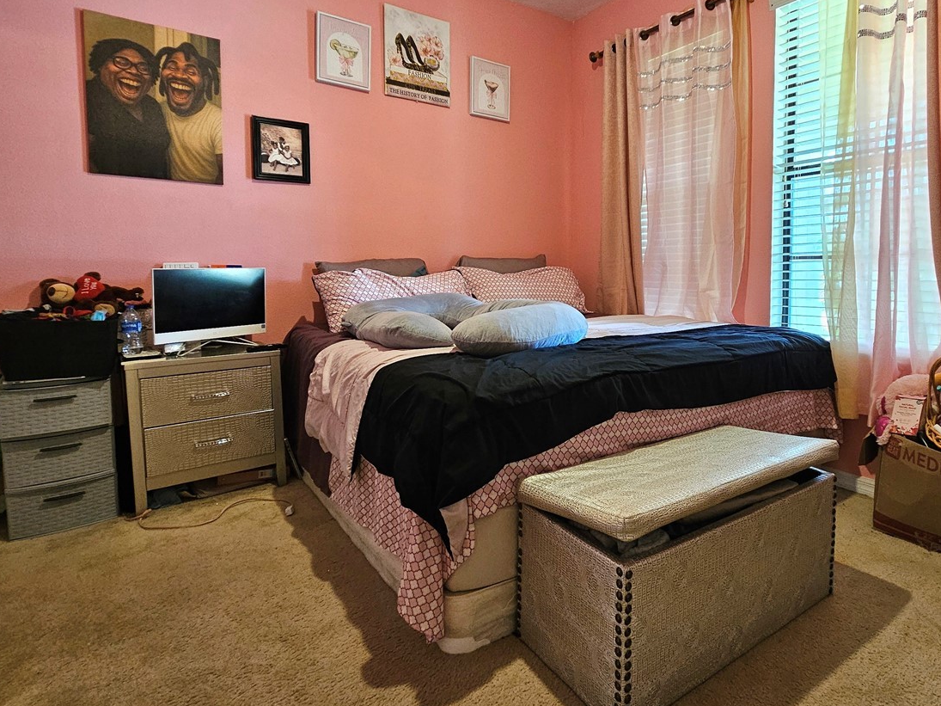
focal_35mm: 19
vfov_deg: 68.4
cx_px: 593
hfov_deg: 82.9
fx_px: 516
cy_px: 306
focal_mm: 2.2
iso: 320
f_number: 2.2
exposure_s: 1/30
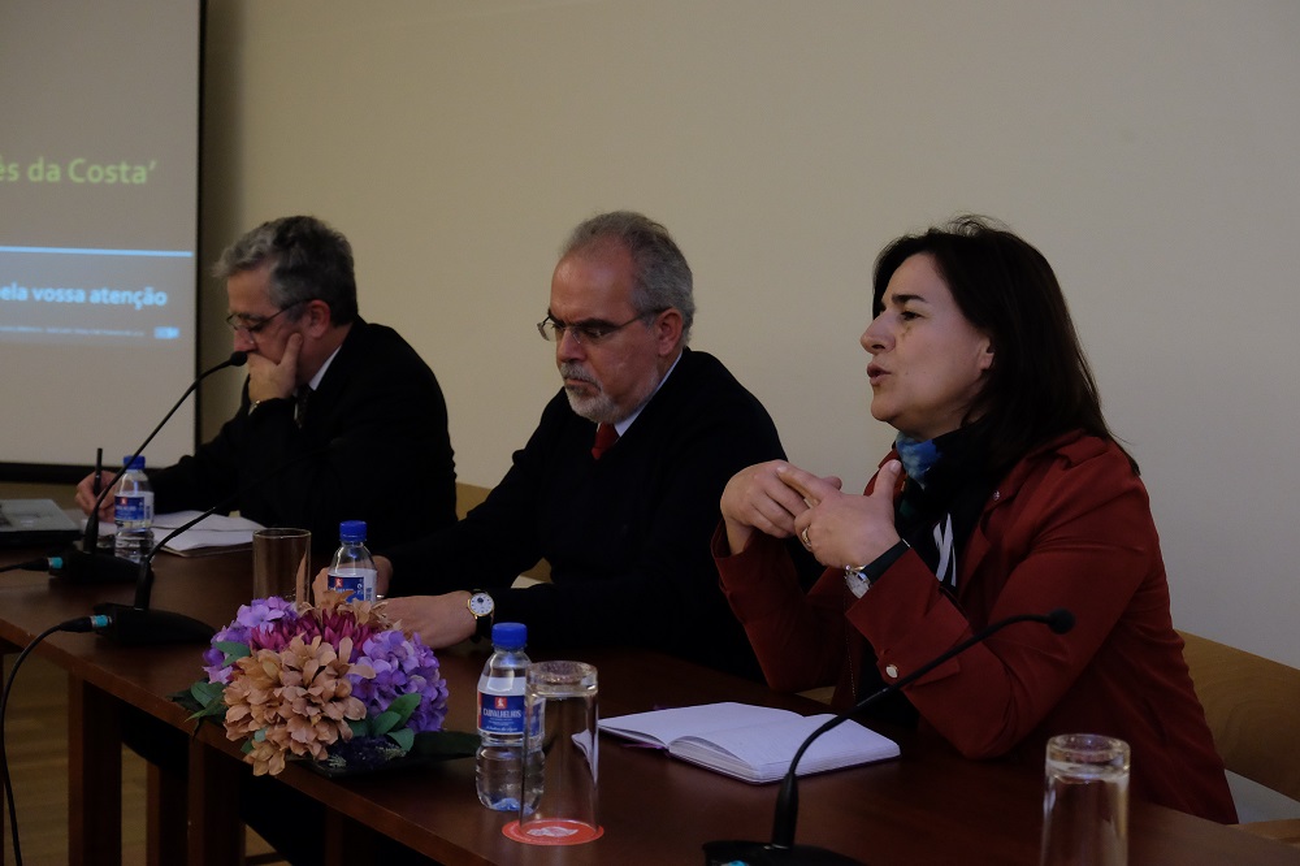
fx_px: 2130
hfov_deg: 33.9
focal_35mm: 59
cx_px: 650
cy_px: 433
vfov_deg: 23.0
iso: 3200
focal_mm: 39
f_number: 4
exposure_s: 1/180
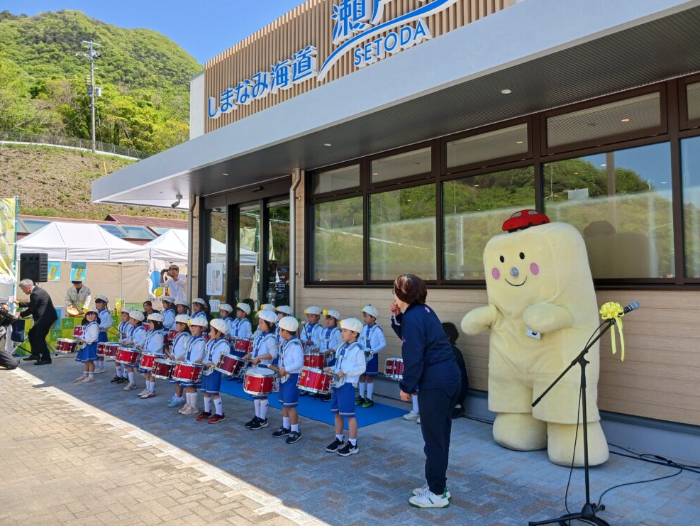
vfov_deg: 49.8
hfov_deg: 63.4
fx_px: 566
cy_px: 255
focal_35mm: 28
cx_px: 350
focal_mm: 4
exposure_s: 1/162
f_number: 1.8
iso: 20
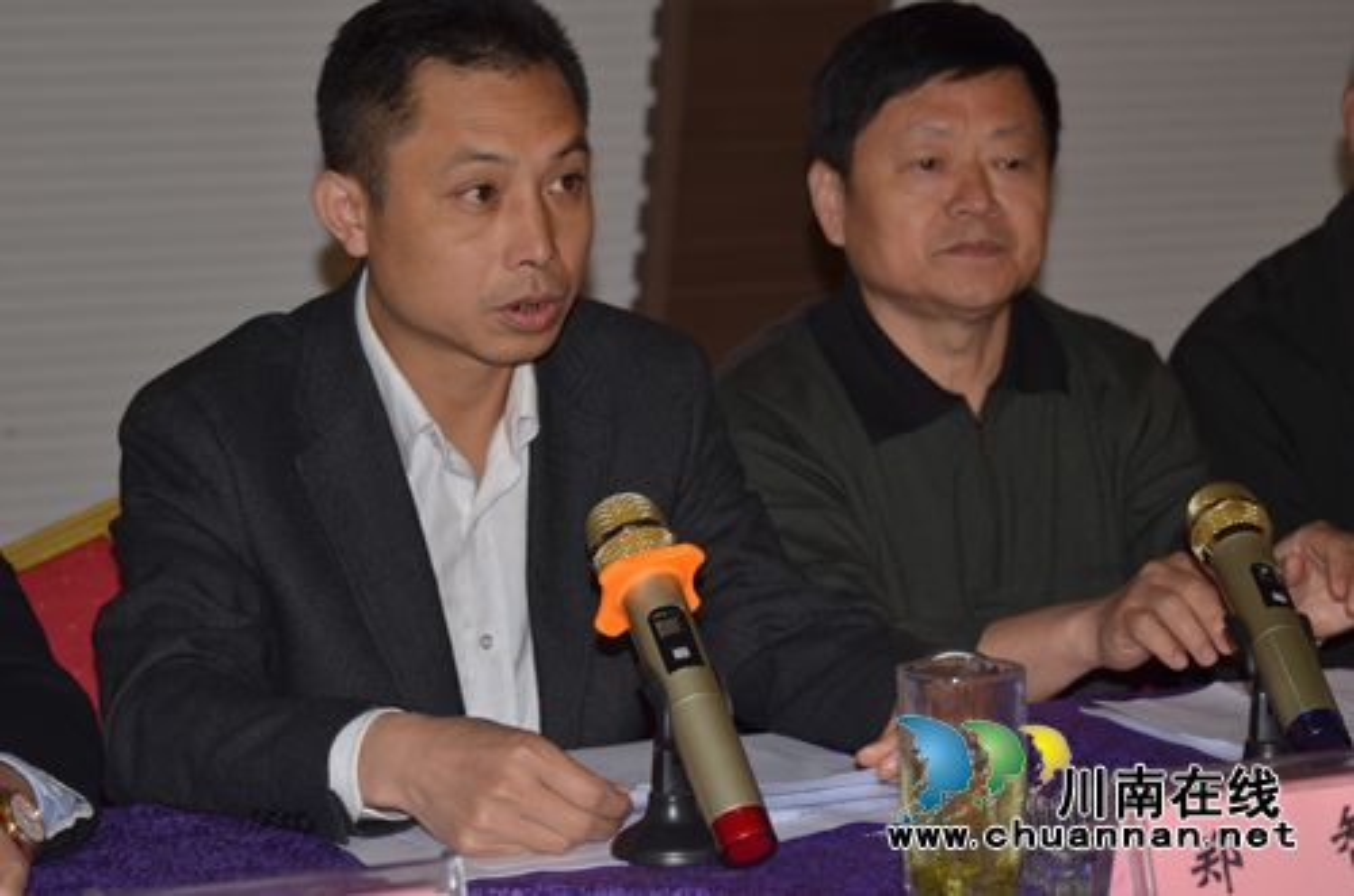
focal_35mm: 102
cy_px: 448
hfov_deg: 20.1
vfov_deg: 13.4
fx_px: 3828
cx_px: 677
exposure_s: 1/60
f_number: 4.8
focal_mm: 68
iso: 100
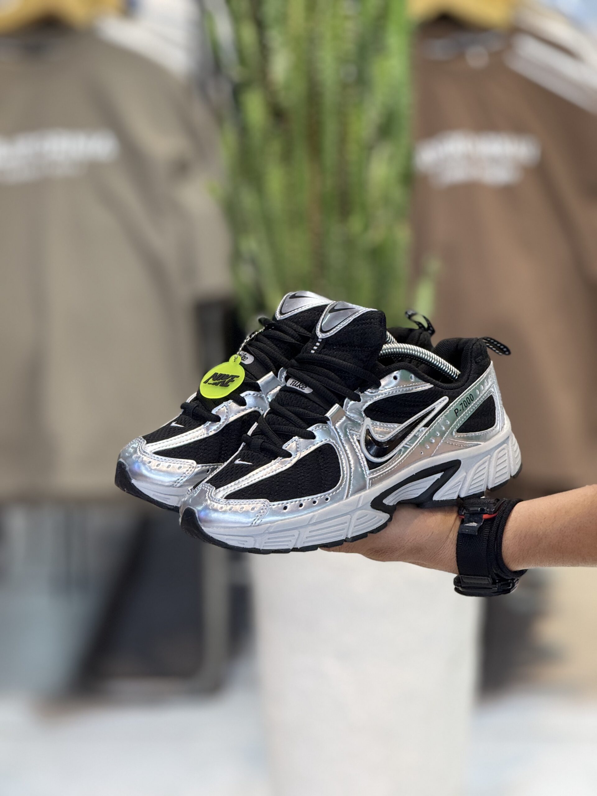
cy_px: 398
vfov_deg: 16.4
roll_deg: +0.4
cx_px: 298
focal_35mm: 120
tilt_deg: -12.2
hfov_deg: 12.3
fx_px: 2759
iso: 160
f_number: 2.8
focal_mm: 15.66
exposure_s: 1/100
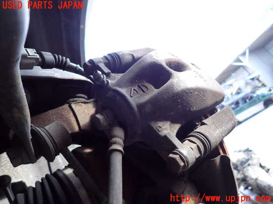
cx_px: 136
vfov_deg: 54.9
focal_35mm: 25
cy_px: 102
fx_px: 197
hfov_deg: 69.4
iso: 200
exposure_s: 1/125
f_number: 2
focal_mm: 4.5
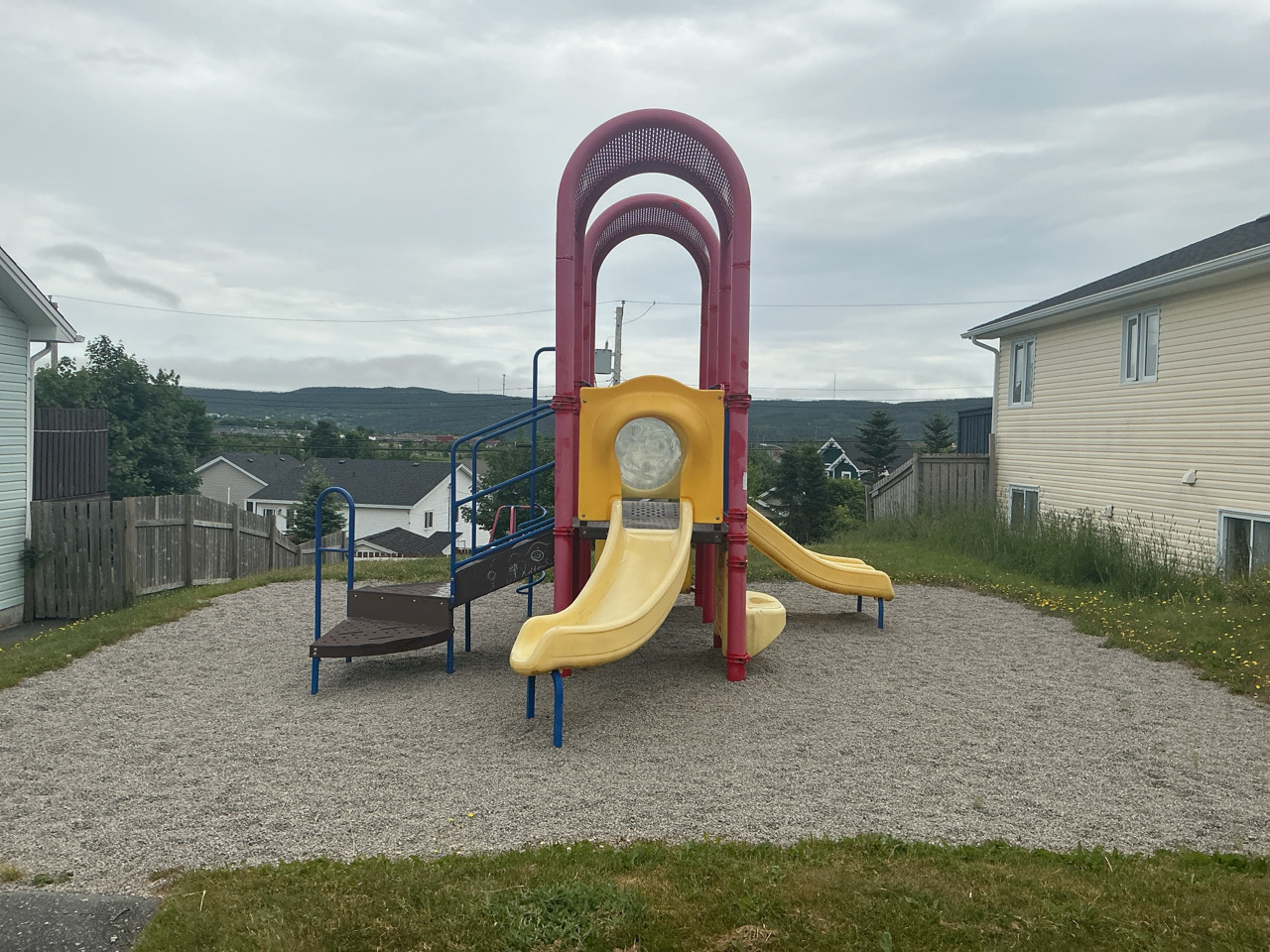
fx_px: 1064
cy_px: 476
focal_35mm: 29
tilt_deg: +0.6
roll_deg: +0.4
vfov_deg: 48.2
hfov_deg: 61.7
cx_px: 635
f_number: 1.8
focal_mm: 3
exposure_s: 1/3125
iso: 25
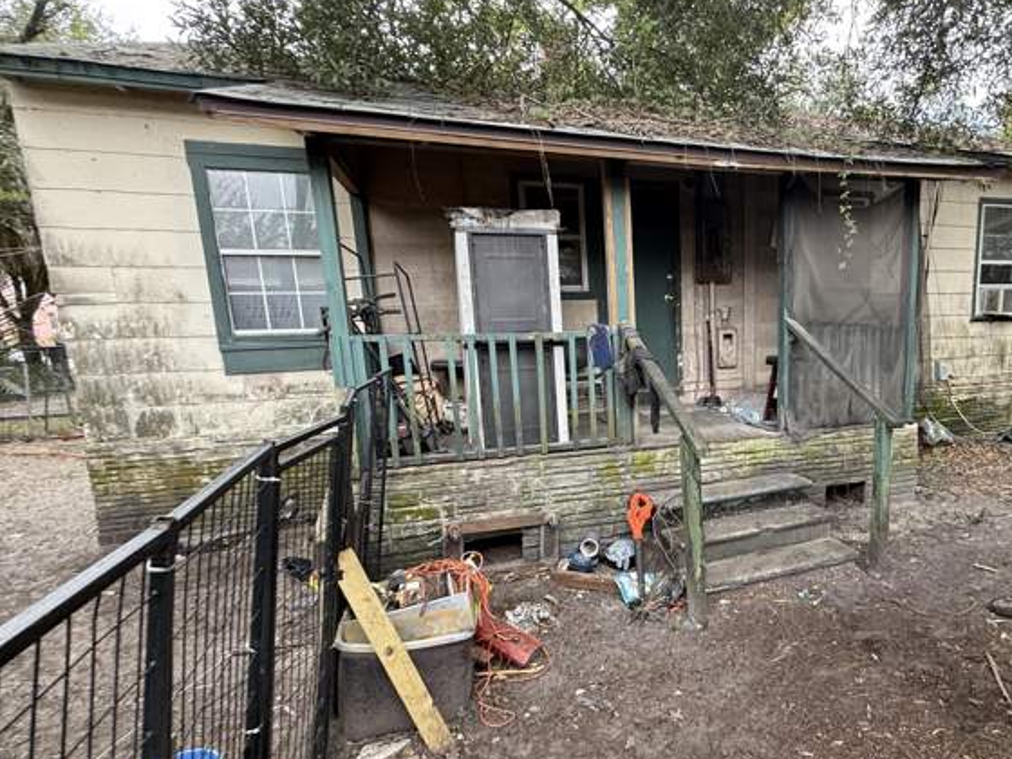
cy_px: 430
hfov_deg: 79.4
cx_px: 665
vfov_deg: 65.7
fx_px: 585
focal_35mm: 20
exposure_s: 1/99
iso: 80
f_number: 2.2
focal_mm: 2.22
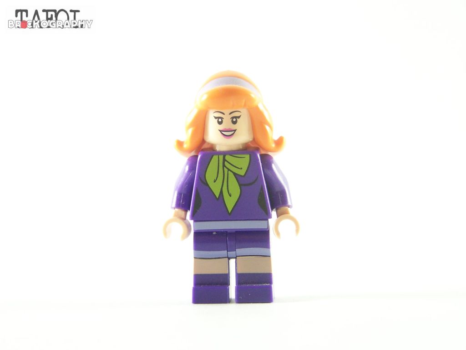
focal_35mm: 105
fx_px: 1414
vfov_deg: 14.1
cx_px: 233
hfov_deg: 18.7
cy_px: 175
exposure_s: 1/20
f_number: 3.2
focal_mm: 17.5
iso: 200
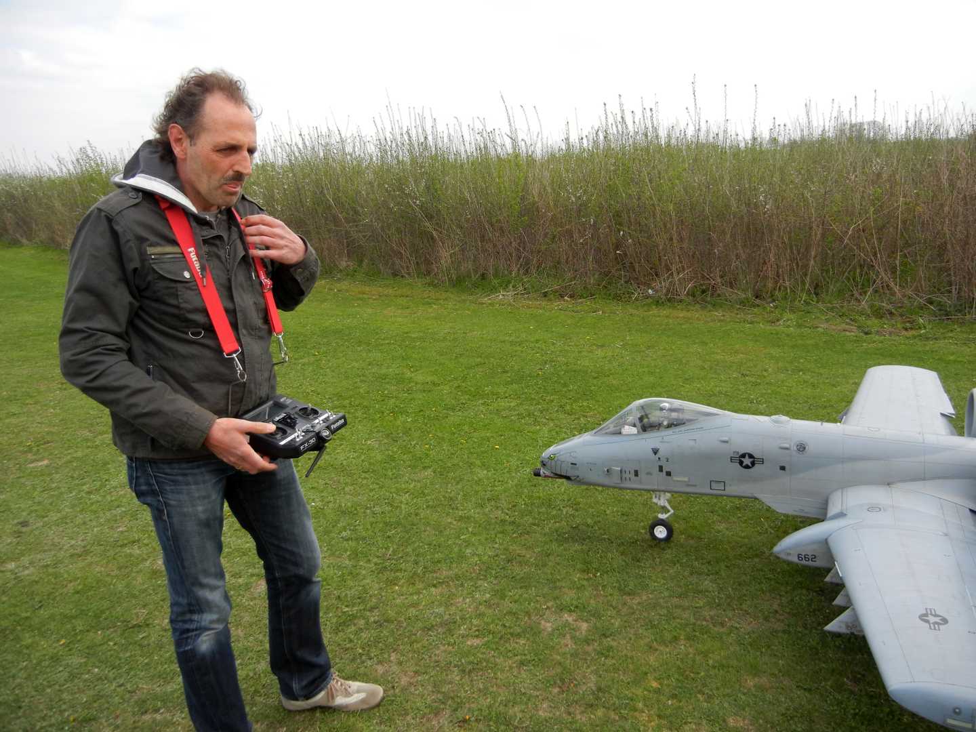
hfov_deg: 60.0
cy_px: 366
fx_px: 846
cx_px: 488
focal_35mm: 30
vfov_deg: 46.8
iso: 160
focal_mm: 5.4
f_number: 3.5
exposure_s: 1/598
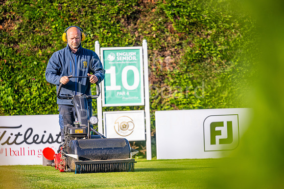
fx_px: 2367
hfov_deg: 6.9
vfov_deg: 4.6
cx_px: 142
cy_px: 94
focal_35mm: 300
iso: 200
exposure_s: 1/640
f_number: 4
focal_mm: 300
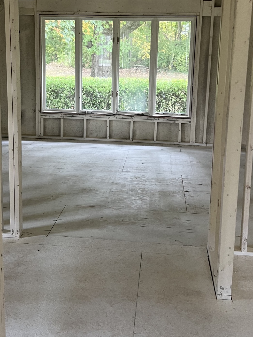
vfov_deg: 43.4
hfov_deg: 33.5
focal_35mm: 43
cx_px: 108
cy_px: 118
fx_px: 419
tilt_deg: -7.8
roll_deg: -0.2
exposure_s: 1/60
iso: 200
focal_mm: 5.7
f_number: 1.5
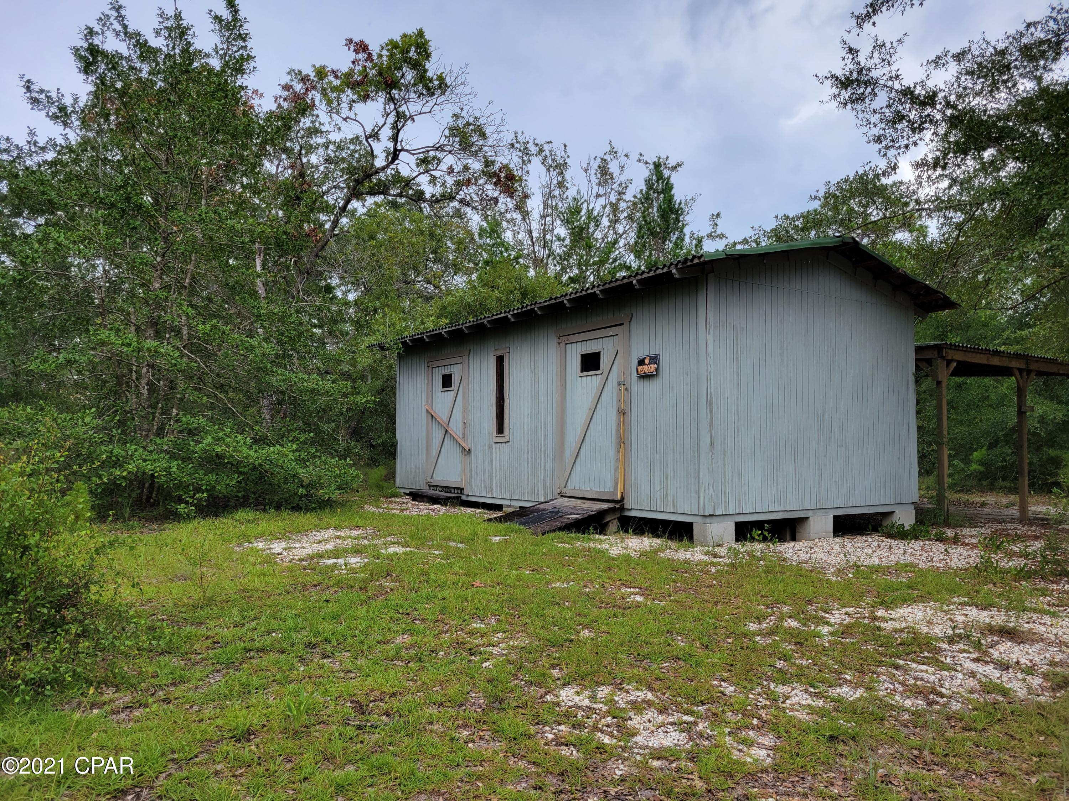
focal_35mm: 26
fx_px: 803
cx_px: 534
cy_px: 400
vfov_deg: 53.1
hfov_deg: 67.3
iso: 40
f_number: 1.8
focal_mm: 5.4
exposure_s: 1/873
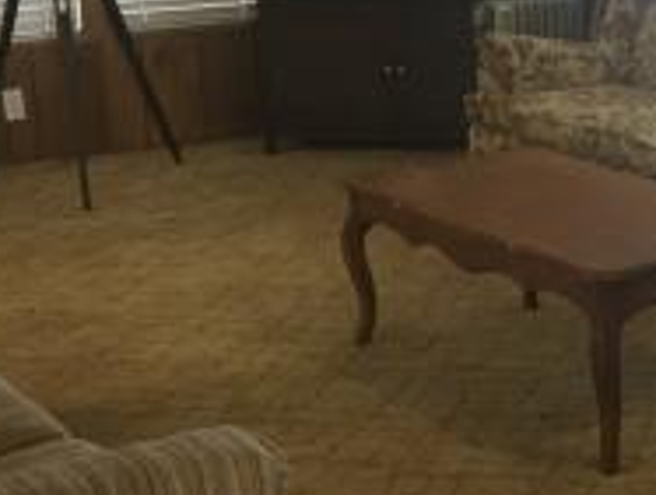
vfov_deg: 15.0
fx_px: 1880
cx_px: 681
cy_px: 207
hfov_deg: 19.2
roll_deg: +0.3
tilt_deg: -13.6
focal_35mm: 99
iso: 125
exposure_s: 1/30
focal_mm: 4.15
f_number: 2.2
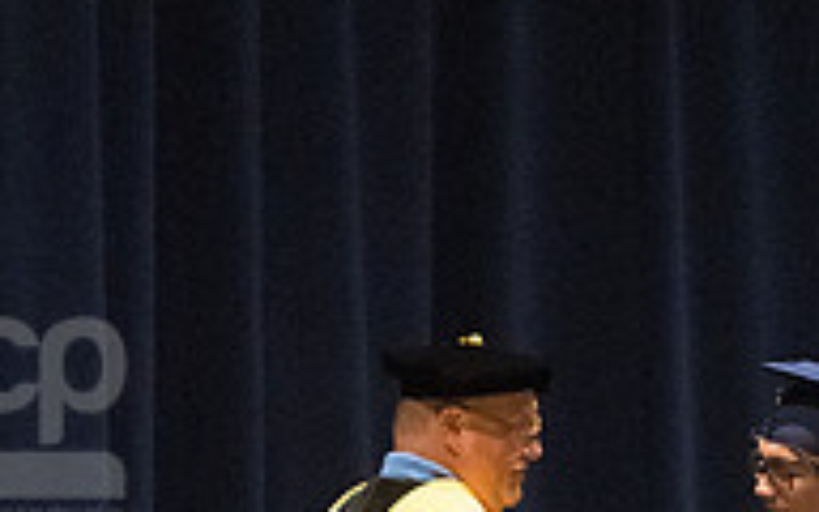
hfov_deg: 4.4
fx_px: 10781
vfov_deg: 2.7
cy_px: 862
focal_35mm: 483
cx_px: 493
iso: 8000
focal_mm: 135
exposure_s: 1/250
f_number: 4.5
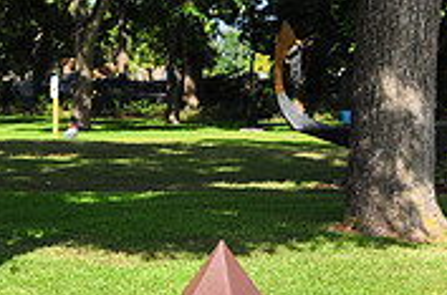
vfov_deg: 11.5
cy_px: 180
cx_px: -78
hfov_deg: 16.7
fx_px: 1461
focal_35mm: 118
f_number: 7.1
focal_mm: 24
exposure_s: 1/320
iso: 200
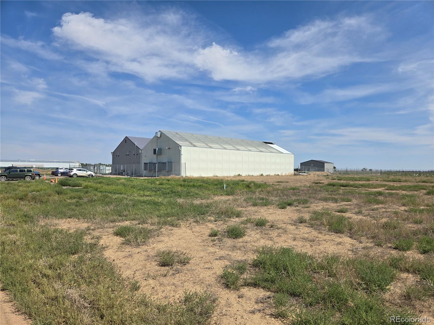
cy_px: 162
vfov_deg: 58.9
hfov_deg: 73.9
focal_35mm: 23
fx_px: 288
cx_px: 217
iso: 25
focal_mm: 5.4
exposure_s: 1/3001
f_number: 1.8
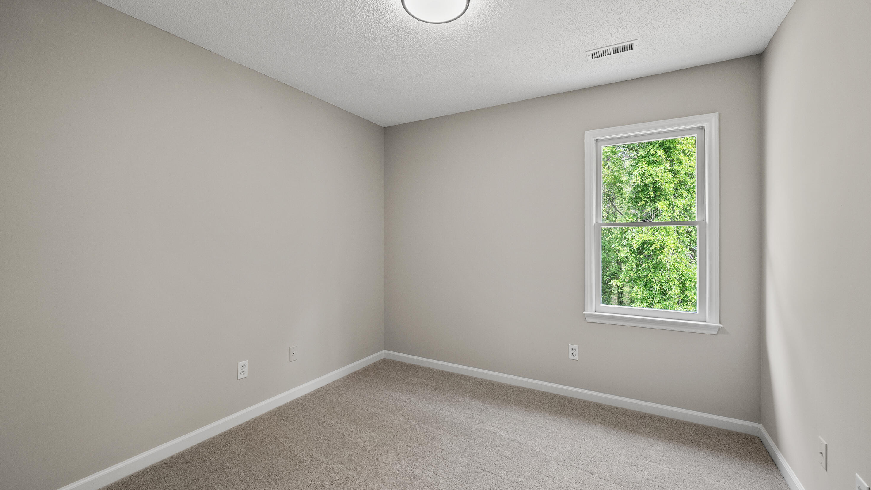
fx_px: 346
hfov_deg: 103.0
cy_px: 236
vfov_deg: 70.5
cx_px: 438
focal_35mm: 15
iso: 800
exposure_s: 1/20
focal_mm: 14
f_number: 7.1
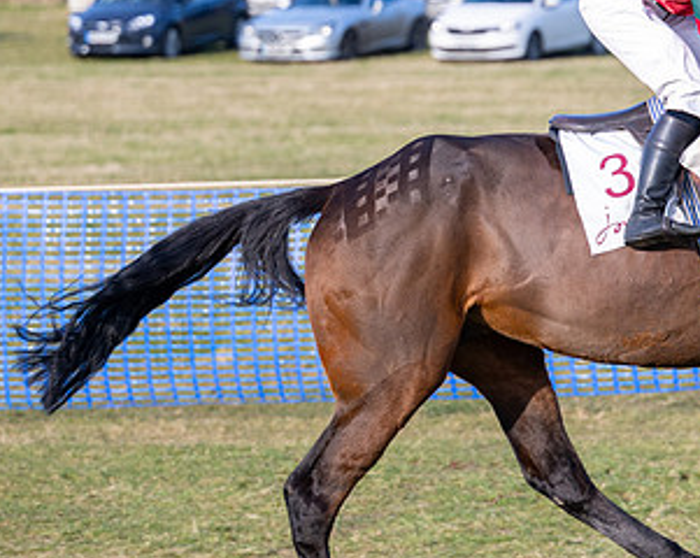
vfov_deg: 4.9
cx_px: 648
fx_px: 6497
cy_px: 231
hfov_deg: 6.2
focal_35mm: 314
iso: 125
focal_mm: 96
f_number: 2.8
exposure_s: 1/1000
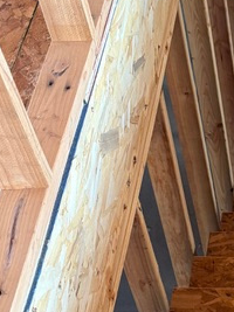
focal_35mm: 92
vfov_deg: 21.2
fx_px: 830
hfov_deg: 15.4
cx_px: 291
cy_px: 207
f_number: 1.78
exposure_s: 1/106
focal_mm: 6.76
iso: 200
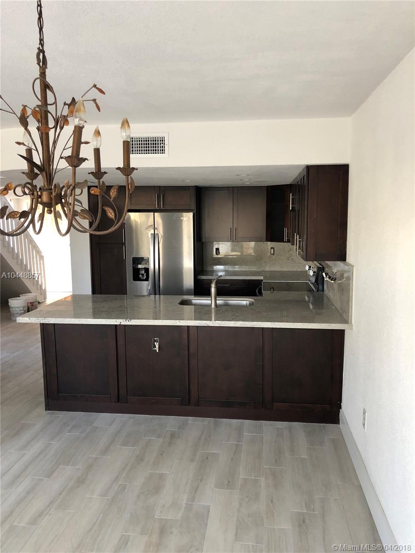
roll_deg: +0.6
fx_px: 448
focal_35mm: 28
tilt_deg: -8.3
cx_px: 208
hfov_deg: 49.7
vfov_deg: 63.4
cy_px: 276
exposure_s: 1/15
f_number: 1.8
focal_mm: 4
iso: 40
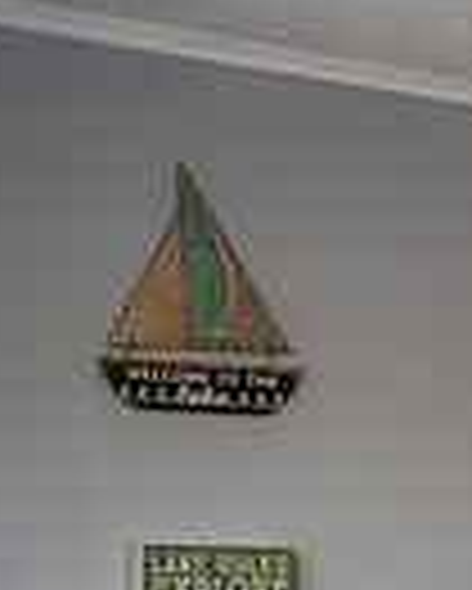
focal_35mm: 133
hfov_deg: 9.7
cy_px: 673
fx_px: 2320
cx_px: 1268
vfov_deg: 14.1
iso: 400
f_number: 2.8
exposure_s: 1/200
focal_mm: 32
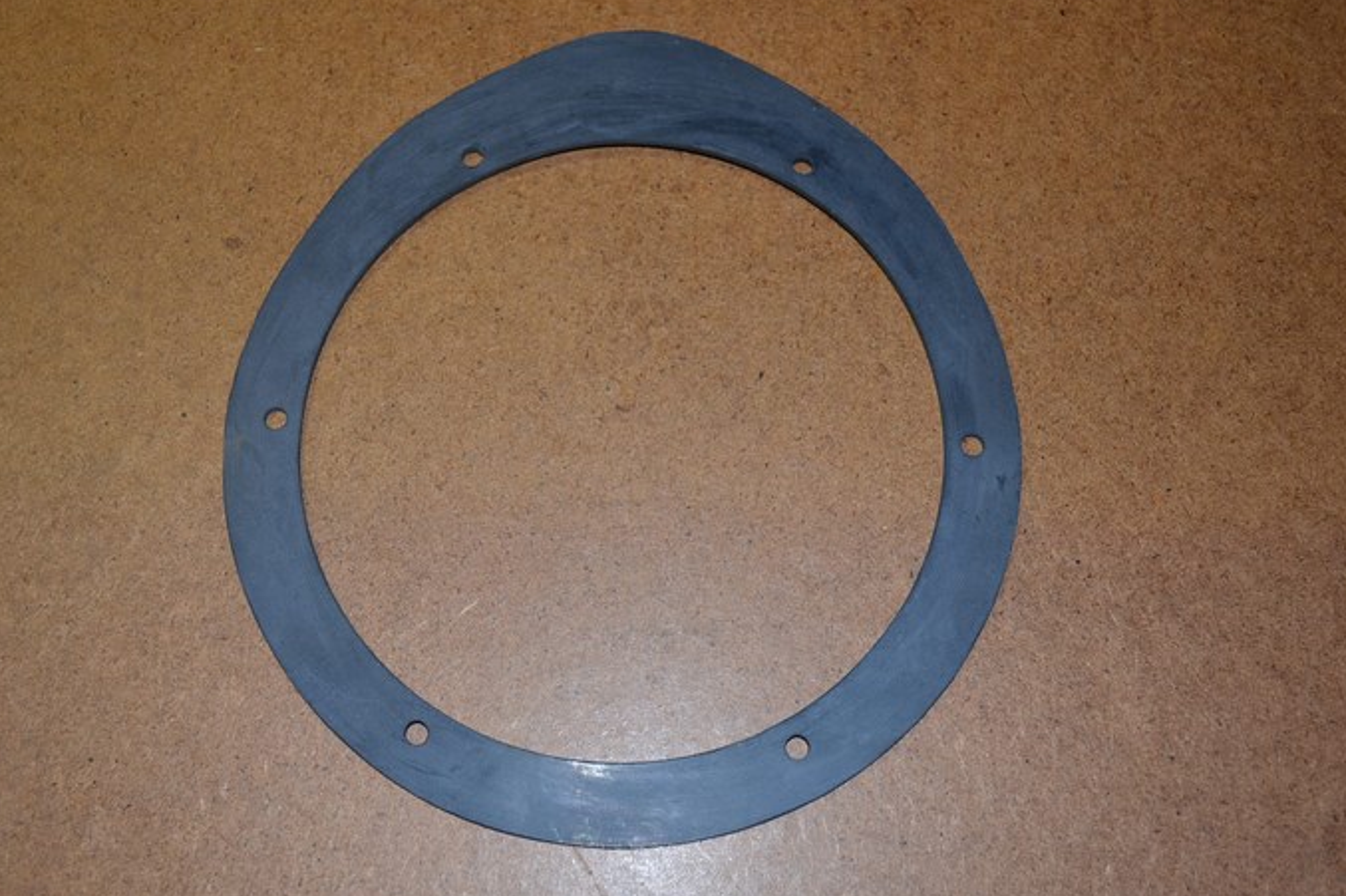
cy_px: 434
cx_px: 636
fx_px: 1458
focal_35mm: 39
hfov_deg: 49.5
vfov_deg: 34.2
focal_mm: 22
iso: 560
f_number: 4
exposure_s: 1/60
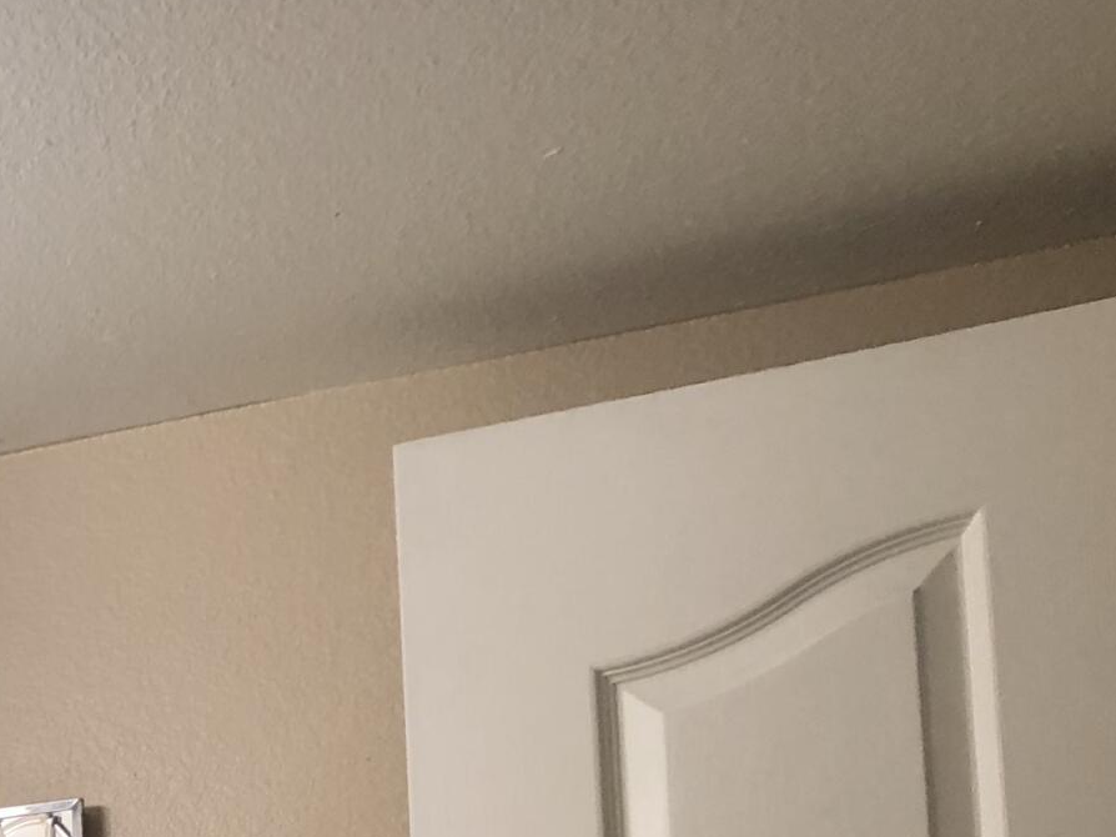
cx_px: -378
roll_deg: +0.7
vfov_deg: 14.4
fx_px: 3030
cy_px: 1330
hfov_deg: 19.1
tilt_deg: +5.5
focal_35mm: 94
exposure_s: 1/40
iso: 20
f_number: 1.8
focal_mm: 4
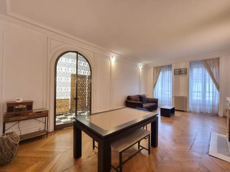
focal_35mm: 13
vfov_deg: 89.9
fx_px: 86
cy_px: 86
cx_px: 115
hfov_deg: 106.2
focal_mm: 2.2
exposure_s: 1/25
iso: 1000
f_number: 2.2
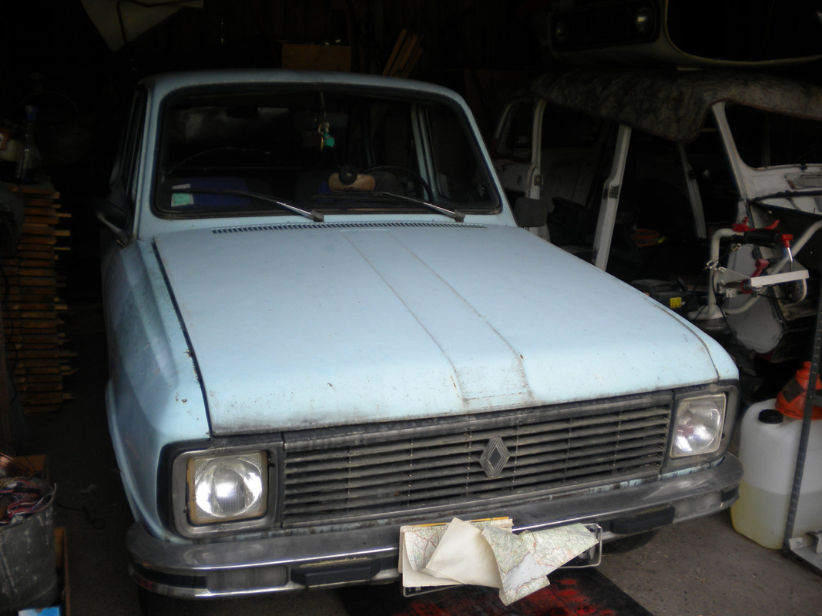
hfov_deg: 52.6
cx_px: 411
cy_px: 308
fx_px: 831
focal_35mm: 35
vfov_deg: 40.7
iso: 80
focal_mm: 6.3
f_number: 3.1
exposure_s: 1/205
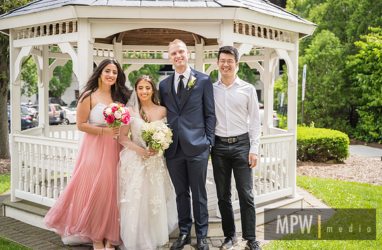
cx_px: 202
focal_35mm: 46
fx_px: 483
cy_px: 129
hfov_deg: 43.1
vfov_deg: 29.0
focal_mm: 43
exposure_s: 1/500
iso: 100
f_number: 2.8
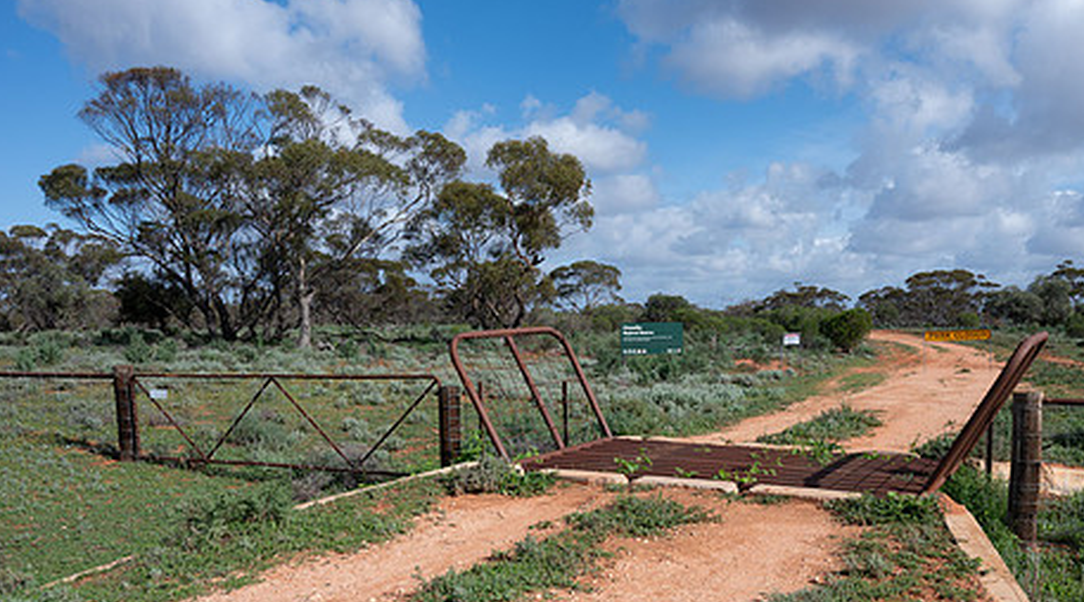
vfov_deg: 35.9
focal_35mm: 32
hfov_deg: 60.4
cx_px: 676
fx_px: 917
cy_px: 420
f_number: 8
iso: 100
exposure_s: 1/320
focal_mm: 24
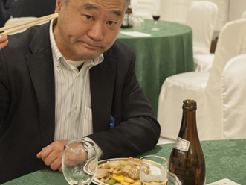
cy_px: 48
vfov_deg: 22.4
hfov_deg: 29.6
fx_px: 462
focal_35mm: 65
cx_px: 83
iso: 560
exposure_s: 1/100
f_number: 5.6
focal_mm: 35
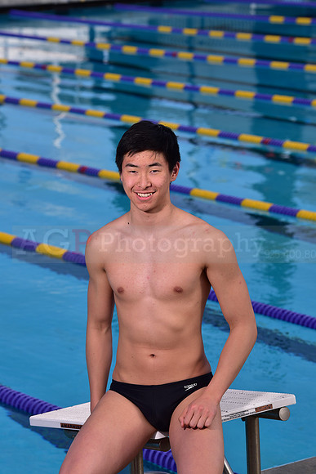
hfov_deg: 10.2
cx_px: 158
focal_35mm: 135
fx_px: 1776
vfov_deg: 15.2
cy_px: 237
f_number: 7.1
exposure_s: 1/250
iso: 80
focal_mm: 135
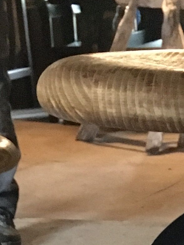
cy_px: 605
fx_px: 1056
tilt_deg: -28.7
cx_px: 257
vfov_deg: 11.0
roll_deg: +2.8
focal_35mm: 149
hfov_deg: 9.7
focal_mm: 4.15
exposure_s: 1/17
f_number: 2.2
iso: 320
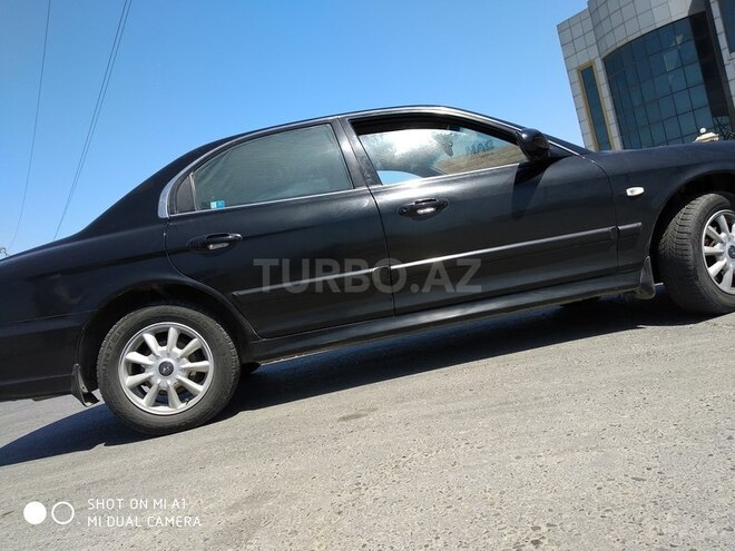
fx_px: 552
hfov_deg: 67.3
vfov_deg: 53.1
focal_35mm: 26
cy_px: 276
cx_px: 368
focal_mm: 3.81
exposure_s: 1/758
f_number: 2.2
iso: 100
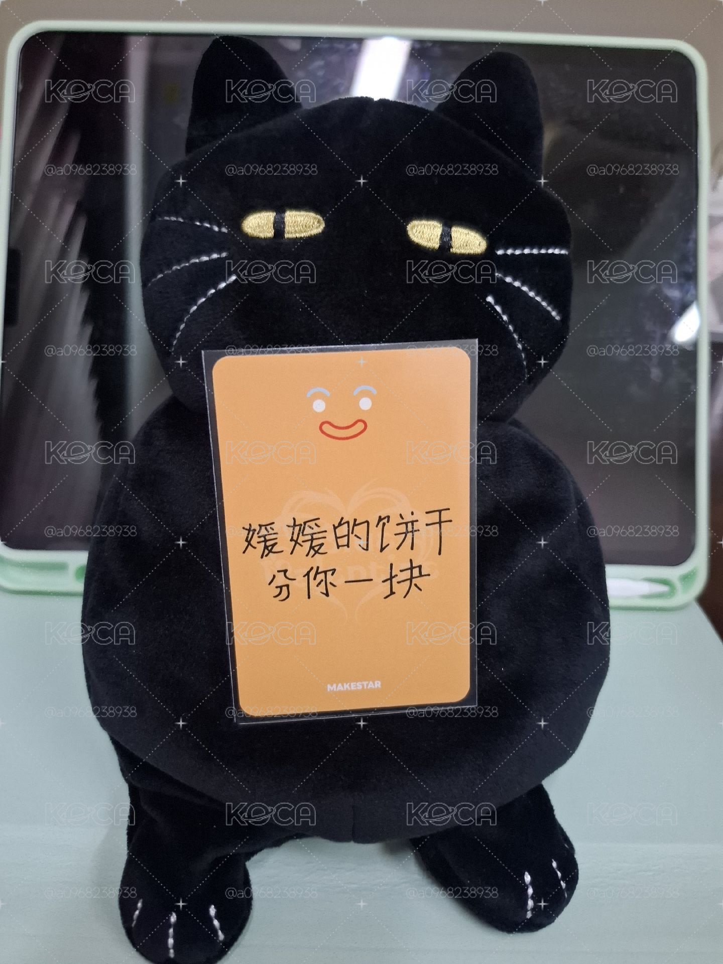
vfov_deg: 73.9
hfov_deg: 58.9
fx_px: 641
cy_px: 482
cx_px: 362
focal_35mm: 23
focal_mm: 5.54
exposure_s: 1/30
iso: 250
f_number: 1.8
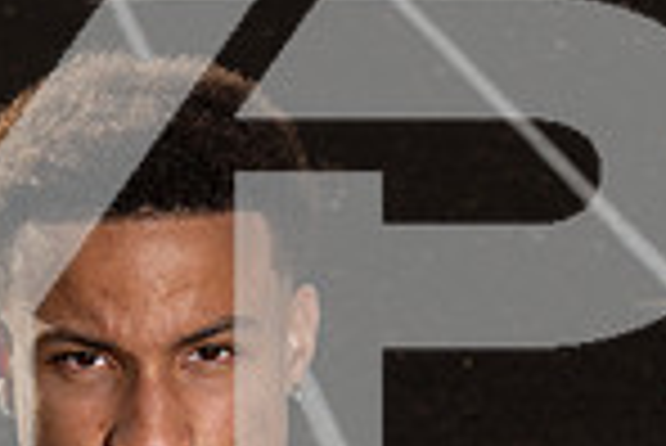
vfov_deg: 5.0
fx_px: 5074
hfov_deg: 7.5
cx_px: 162
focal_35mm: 274
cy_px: 782
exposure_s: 1/250
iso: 160
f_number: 10
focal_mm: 70
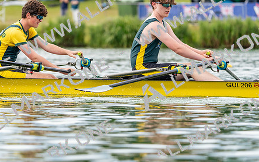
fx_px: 2669
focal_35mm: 378
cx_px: 92
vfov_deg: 3.5
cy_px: 56
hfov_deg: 5.6
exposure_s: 1/1600
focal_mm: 284
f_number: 6.3
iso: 800
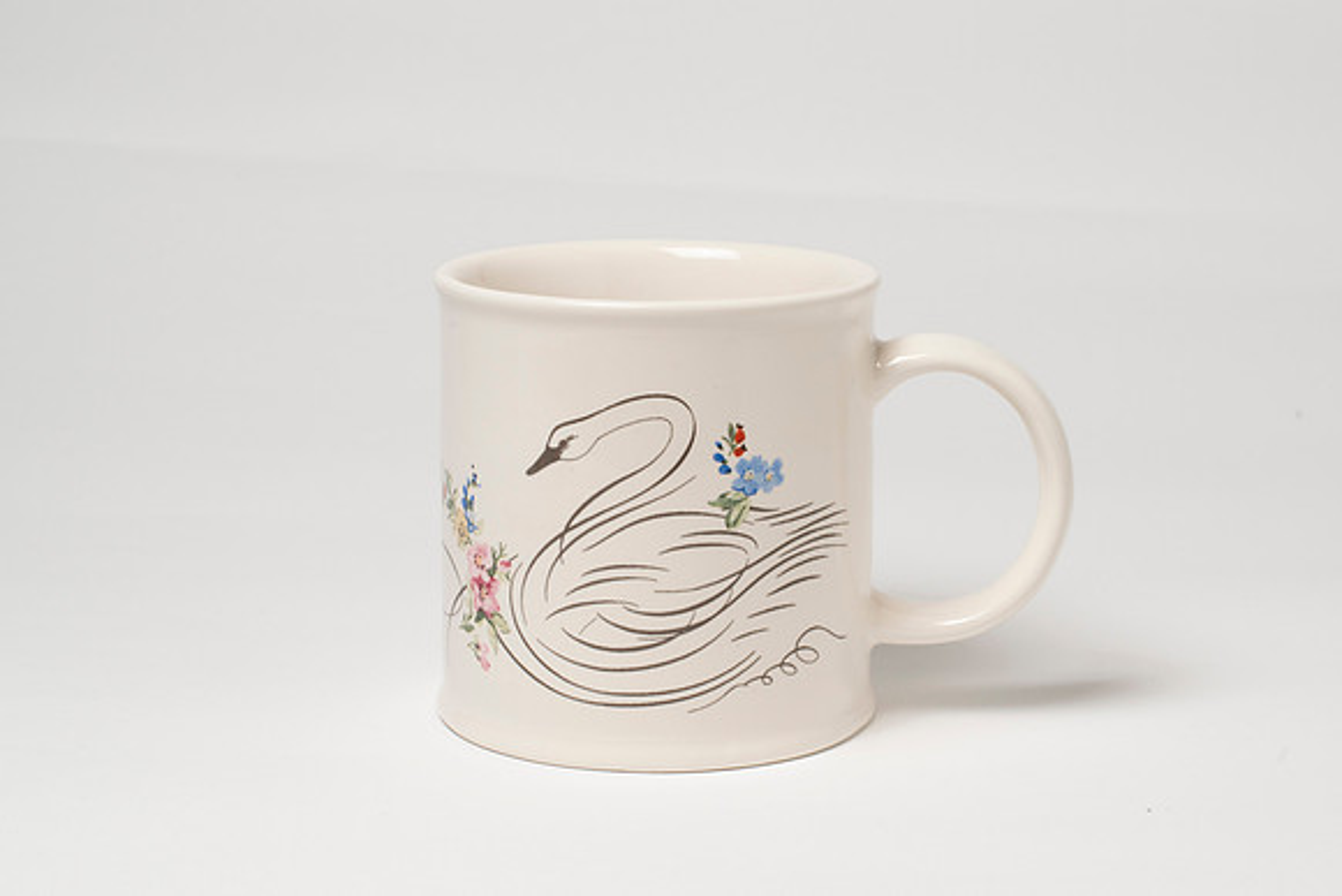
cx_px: 667
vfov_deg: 18.1
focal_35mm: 75
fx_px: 2807
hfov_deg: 26.9
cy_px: 513
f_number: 14
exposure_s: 1/200
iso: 250
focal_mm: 50
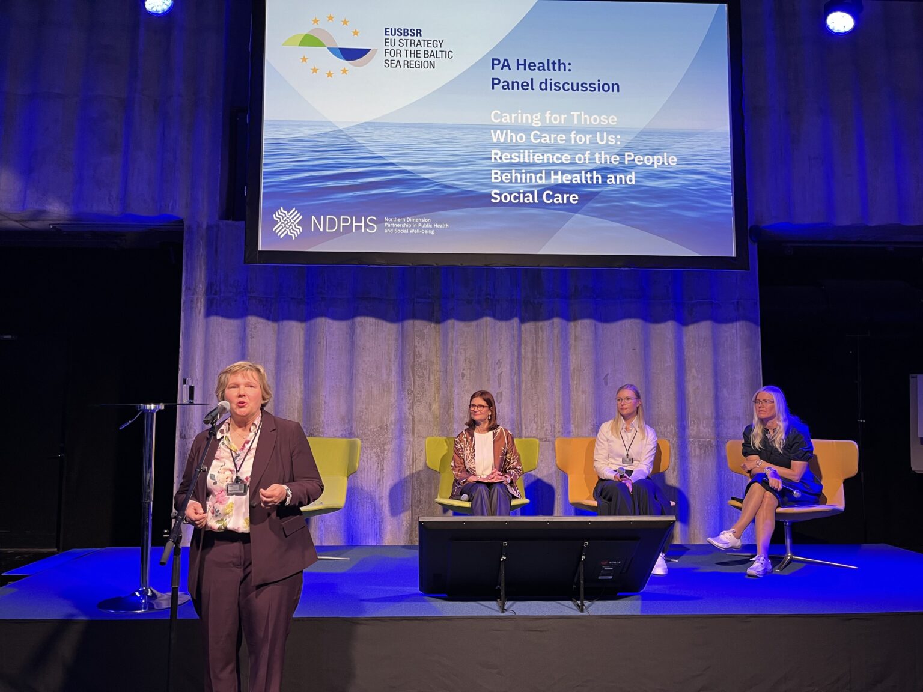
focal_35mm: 26
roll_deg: -0.2
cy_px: 346
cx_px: 462
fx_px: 693
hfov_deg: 67.3
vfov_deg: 53.1
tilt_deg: +5.3
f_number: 1.6
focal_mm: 5.1
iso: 100
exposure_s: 1/75
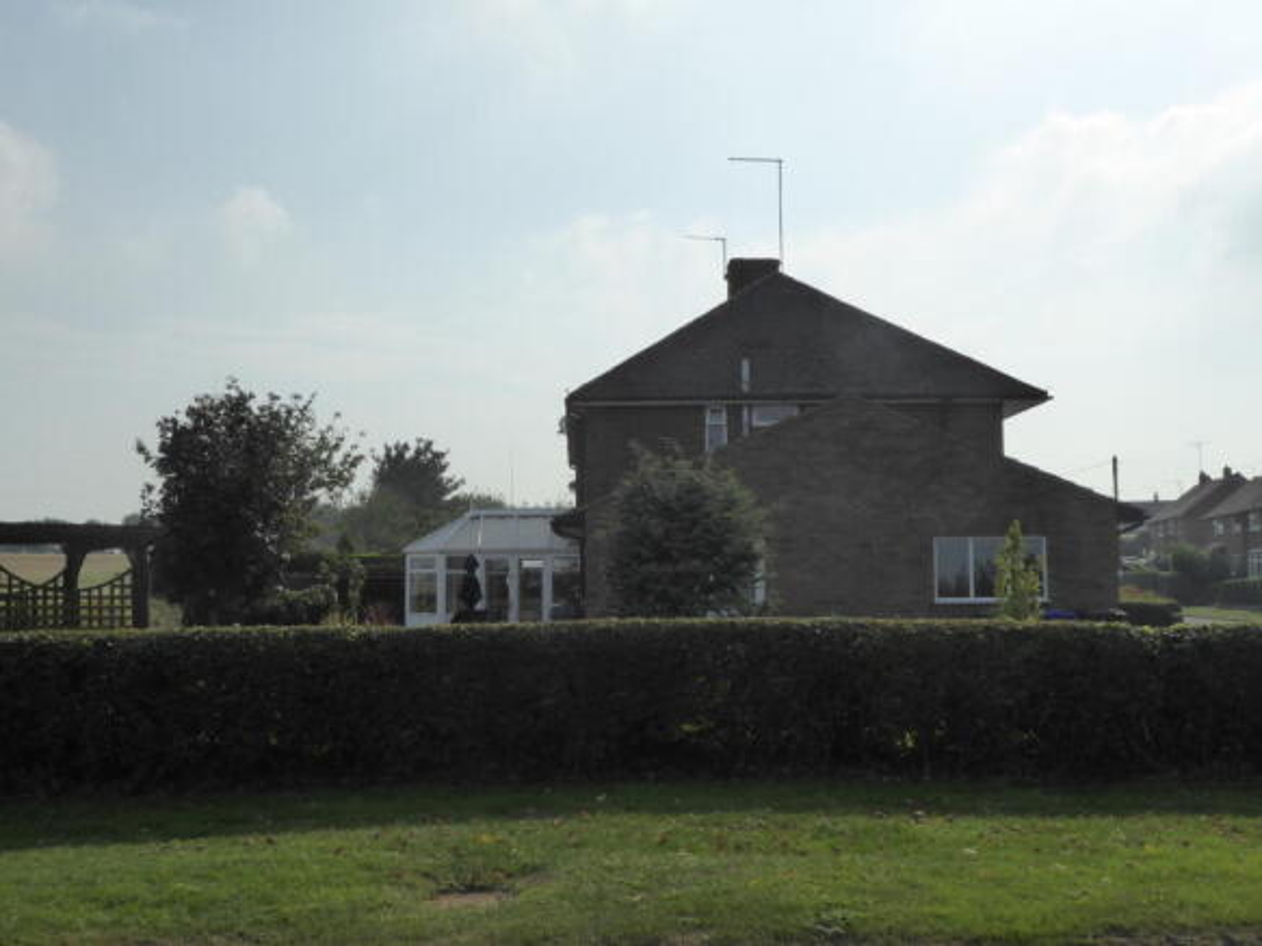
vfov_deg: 36.8
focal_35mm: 39
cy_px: 473
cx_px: 631
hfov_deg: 47.9
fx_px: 1422
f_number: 7.1
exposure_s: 1/800
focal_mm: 6.7
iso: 200
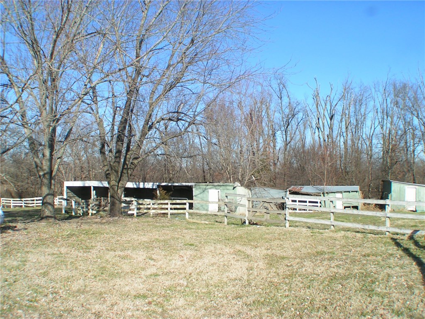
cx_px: 212
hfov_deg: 49.0
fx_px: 467
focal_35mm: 38
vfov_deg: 37.7
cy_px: 160
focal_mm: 5.8
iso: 50
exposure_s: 1/250
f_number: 5.6
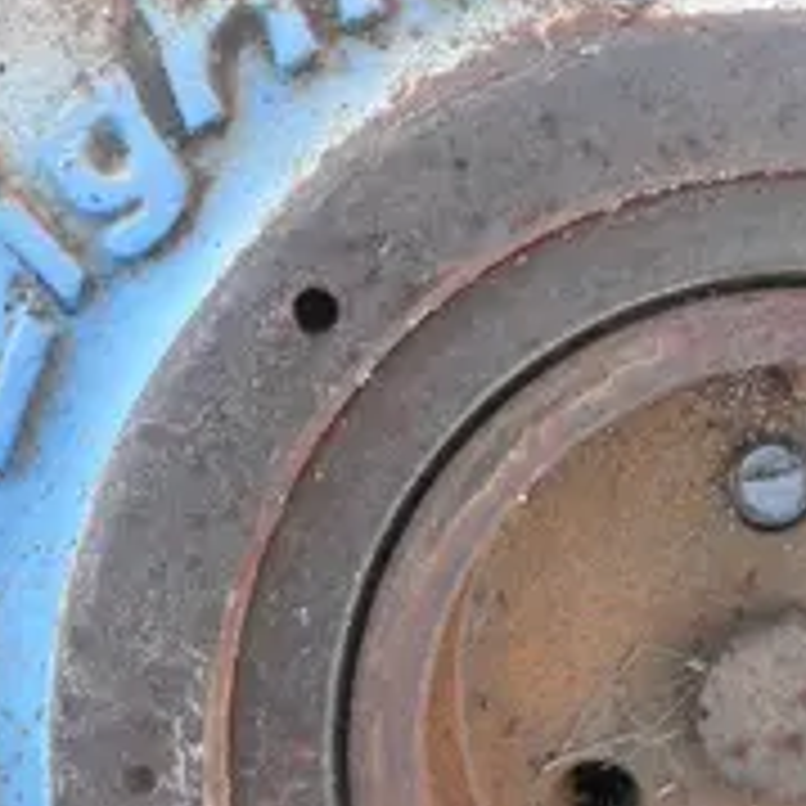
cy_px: 257
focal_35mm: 87
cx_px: 725
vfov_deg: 19.9
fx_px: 2292
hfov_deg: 19.6
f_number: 3.4
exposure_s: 1/80
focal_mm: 7.9
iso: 100
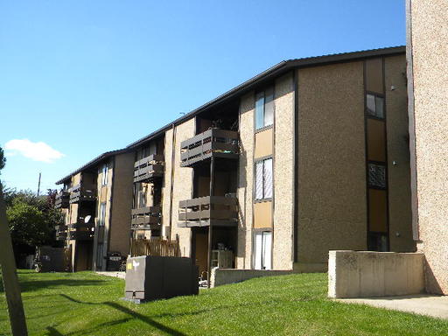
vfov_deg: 39.7
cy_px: 168
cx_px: 224
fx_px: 466
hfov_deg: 51.4
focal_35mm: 36
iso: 80
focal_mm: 6.4
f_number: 3.7
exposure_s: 1/565
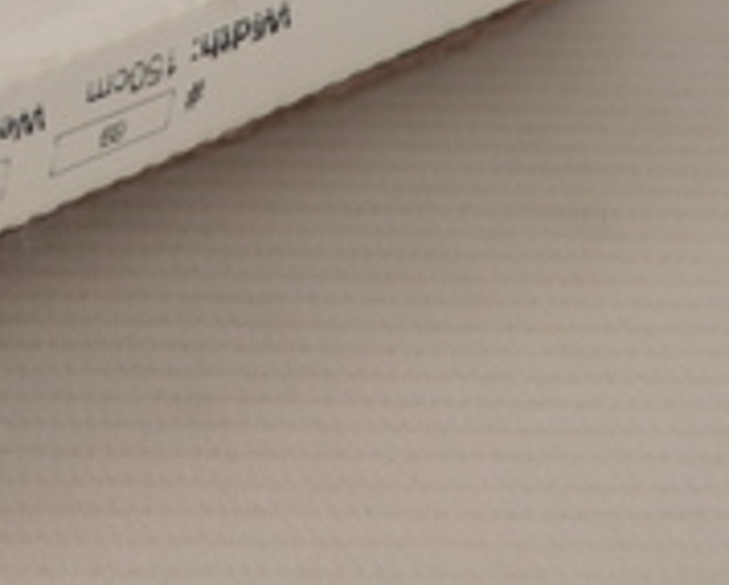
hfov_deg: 12.2
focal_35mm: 139
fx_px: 3004
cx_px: -729
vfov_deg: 10.6
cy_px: -409
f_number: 5.6
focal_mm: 22
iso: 100
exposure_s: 1/80
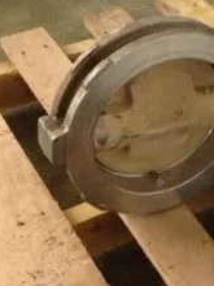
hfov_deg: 13.9
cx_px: 287
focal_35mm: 102
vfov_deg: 19.1
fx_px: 841
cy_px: 75
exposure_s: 1/20
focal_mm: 4.28
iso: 250
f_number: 2.4
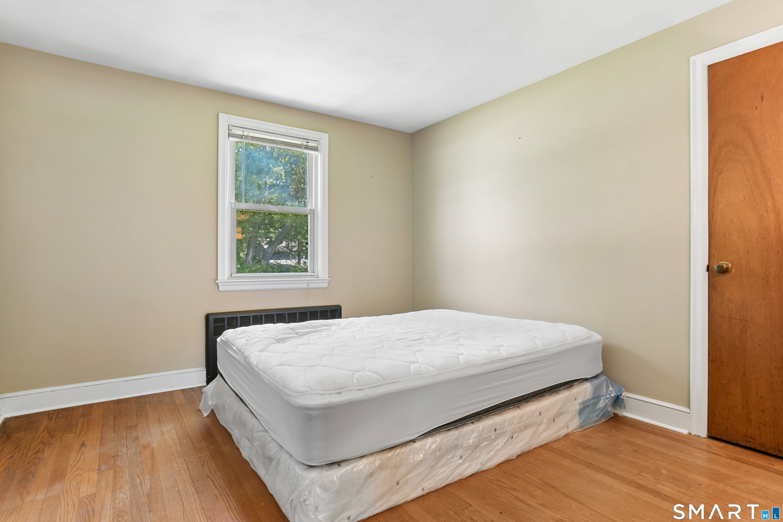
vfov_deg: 67.4
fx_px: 391
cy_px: 252
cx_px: 385
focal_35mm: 18
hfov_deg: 90.0
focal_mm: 17
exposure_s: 1/10
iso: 400
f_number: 11
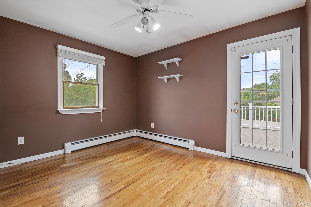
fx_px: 129
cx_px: 156
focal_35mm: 15
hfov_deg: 100.4
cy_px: 104
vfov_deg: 77.2
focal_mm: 15
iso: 500
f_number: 8
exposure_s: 1/10
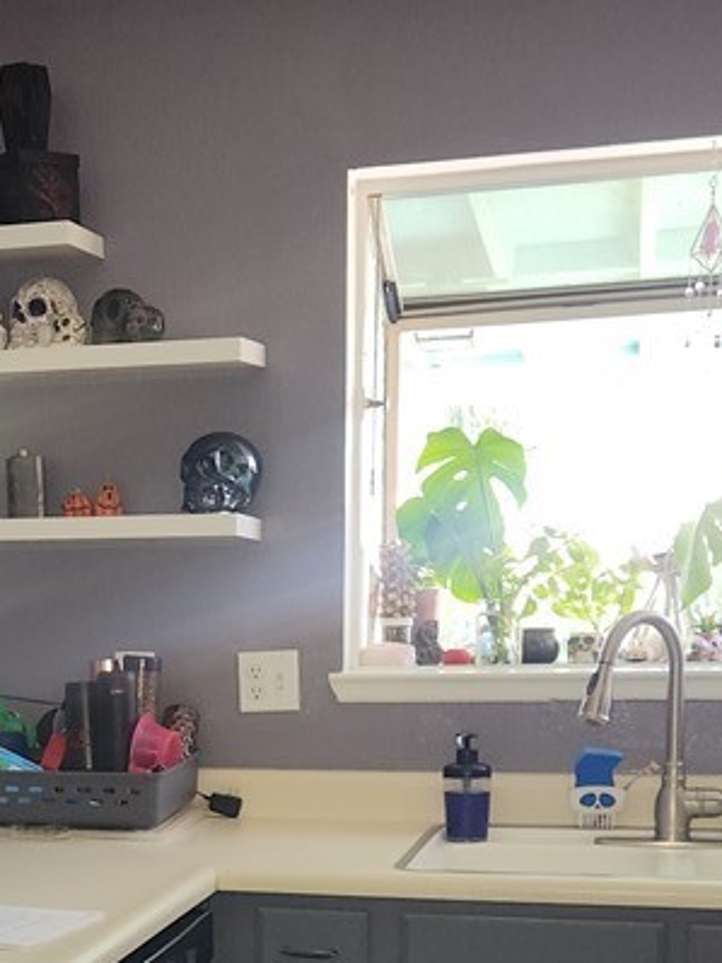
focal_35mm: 59
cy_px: 811
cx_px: 174
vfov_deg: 31.6
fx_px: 1642
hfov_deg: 24.5
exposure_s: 1/40
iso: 100
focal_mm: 5.4
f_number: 1.8
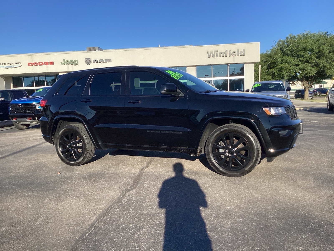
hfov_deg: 58.4
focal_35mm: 31
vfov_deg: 45.4
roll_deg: -0.1
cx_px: 167
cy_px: 126
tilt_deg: -4.0
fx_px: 299
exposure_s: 1/2146
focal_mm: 3.3
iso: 25
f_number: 2.4
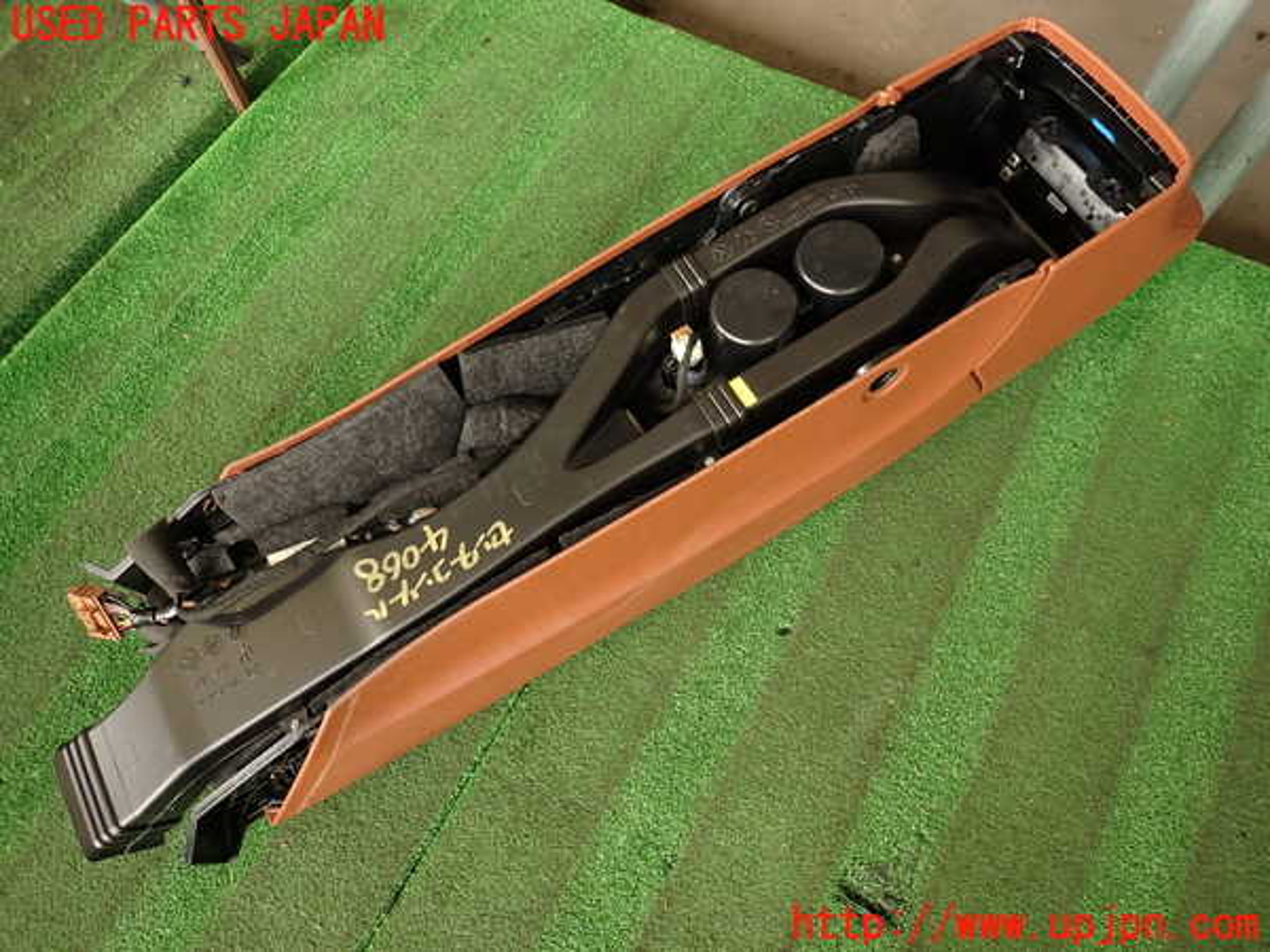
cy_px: 476
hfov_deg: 69.4
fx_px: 917
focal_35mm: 25
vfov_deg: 54.9
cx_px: 635
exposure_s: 1/60
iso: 100
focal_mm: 4.5
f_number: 2
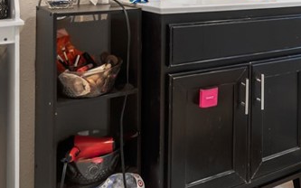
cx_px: 224
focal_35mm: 47
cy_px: -48
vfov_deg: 24.4
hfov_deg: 41.5
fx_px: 385
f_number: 7.1
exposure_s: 1/8
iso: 320
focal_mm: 10
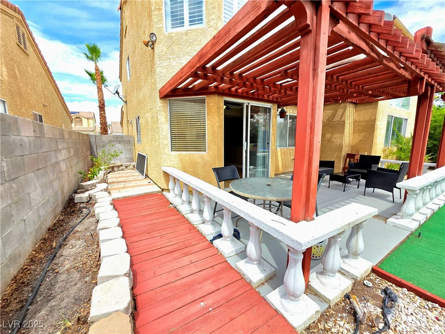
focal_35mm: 13
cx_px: 222
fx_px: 167
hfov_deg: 106.2
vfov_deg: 89.9
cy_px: 167
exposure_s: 1/769
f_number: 1.9
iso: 40
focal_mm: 2.2
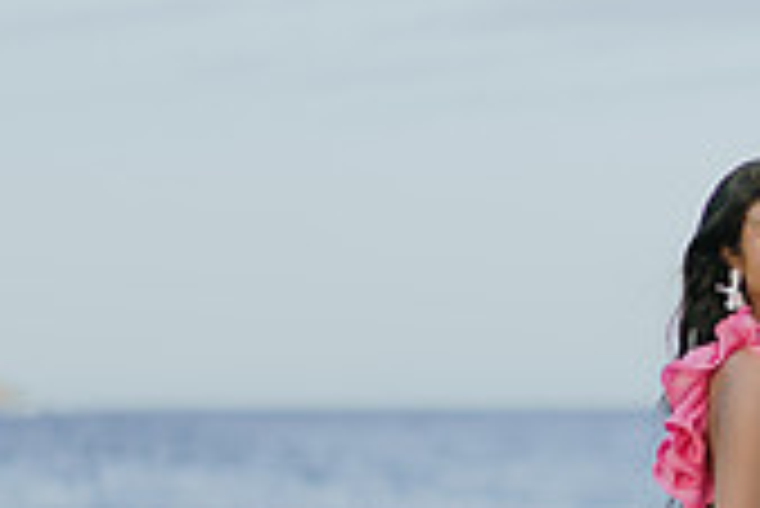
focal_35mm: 200
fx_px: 4226
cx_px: 639
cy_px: 578
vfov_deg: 6.8
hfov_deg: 10.2
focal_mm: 58
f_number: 1.4
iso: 100
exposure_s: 1/1600
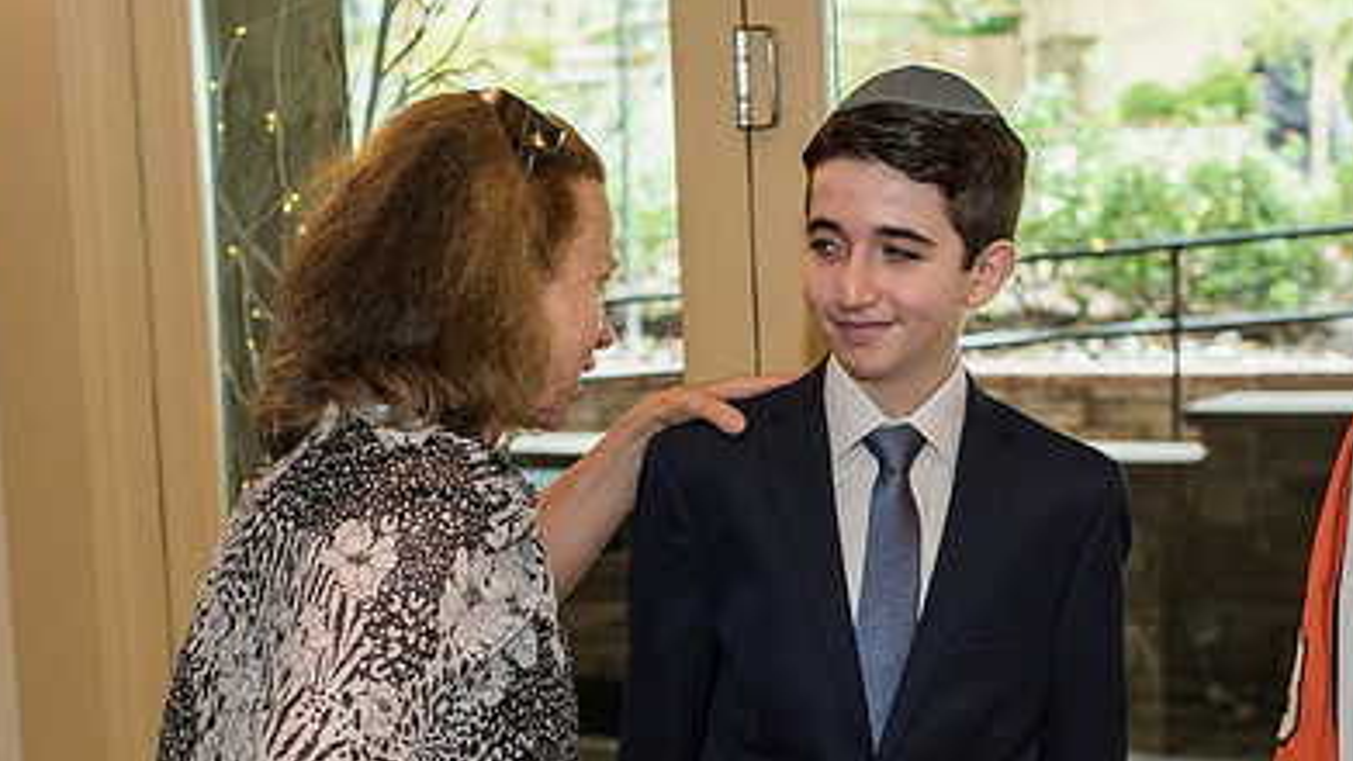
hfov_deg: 25.0
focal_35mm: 85
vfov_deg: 14.1
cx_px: 822
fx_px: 3050
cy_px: 617
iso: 500
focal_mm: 50
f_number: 4
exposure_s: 1/125
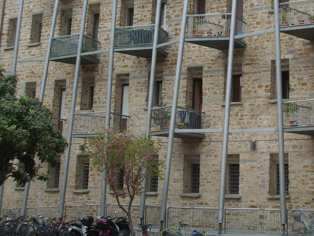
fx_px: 580
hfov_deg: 29.6
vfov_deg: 22.7
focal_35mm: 64
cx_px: 252
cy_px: 55
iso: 50
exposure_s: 1/250
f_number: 3.5
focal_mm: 6.6
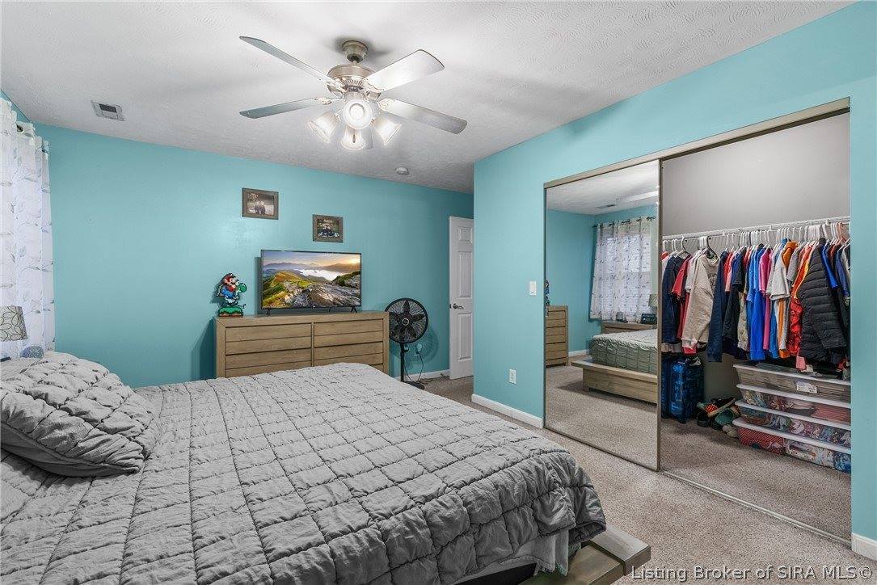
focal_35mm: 16
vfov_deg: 73.8
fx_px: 390
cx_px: 438
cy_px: 292
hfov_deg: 96.7
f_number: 11
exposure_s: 2
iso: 400
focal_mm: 16
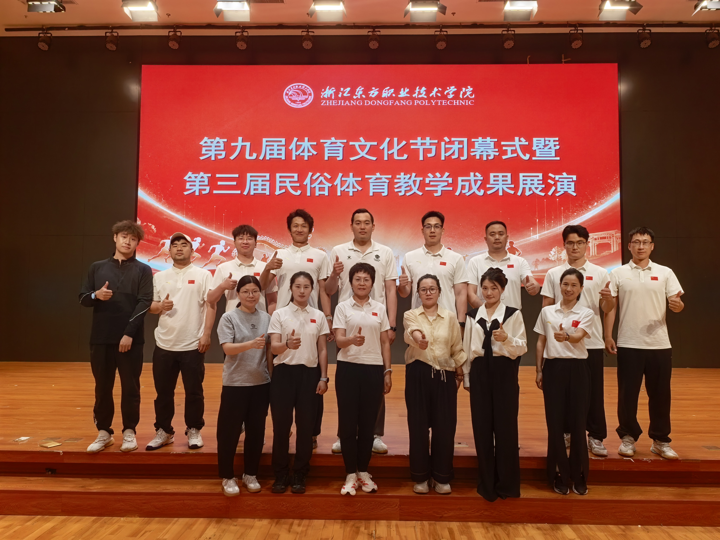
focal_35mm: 24
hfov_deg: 71.6
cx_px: 360
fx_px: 499
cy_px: 270
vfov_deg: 56.8
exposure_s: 1/60
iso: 160
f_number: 4
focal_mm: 8.5
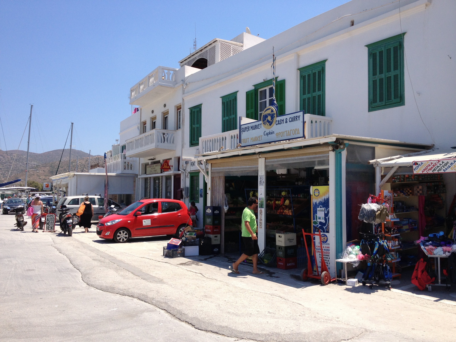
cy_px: 171
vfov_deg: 40.7
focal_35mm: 35
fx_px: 461
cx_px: 228
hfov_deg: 52.6
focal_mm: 4.28
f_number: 2.4
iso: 50
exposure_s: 1/1672
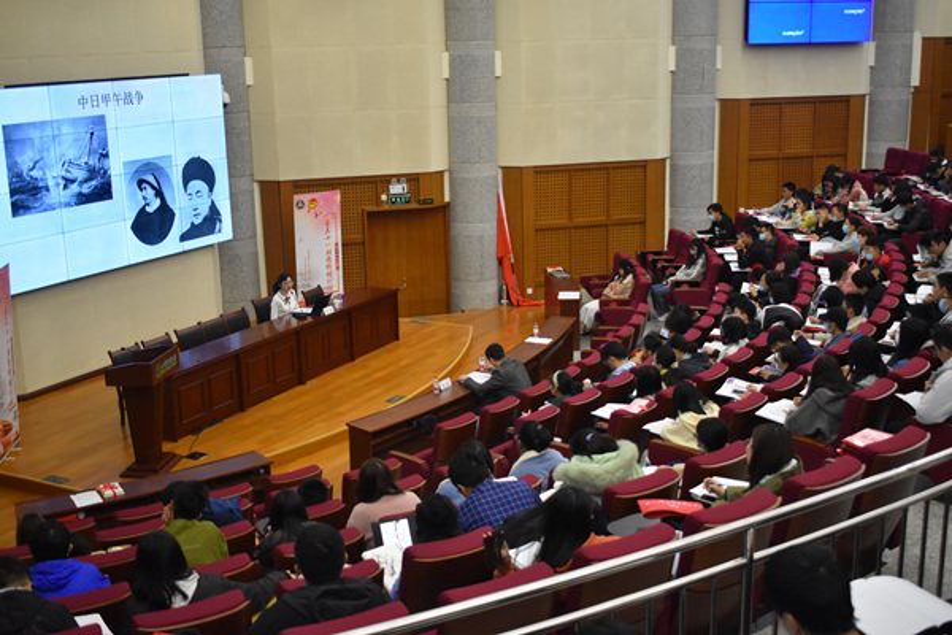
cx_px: 476
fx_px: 1150
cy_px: 318
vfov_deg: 30.8
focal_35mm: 44
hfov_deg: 45.0
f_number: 4.2
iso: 1800
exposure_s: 1/125
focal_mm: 29
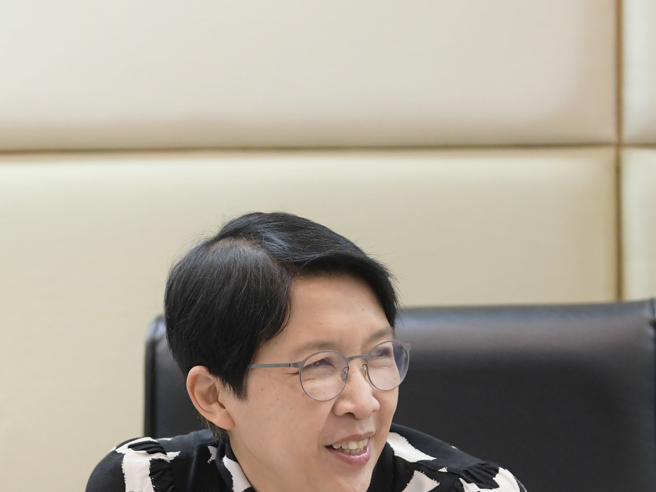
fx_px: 6444
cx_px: -34
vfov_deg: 4.4
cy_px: 412
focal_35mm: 340
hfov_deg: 5.8
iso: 1600
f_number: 2.8
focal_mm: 120
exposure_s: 1/160
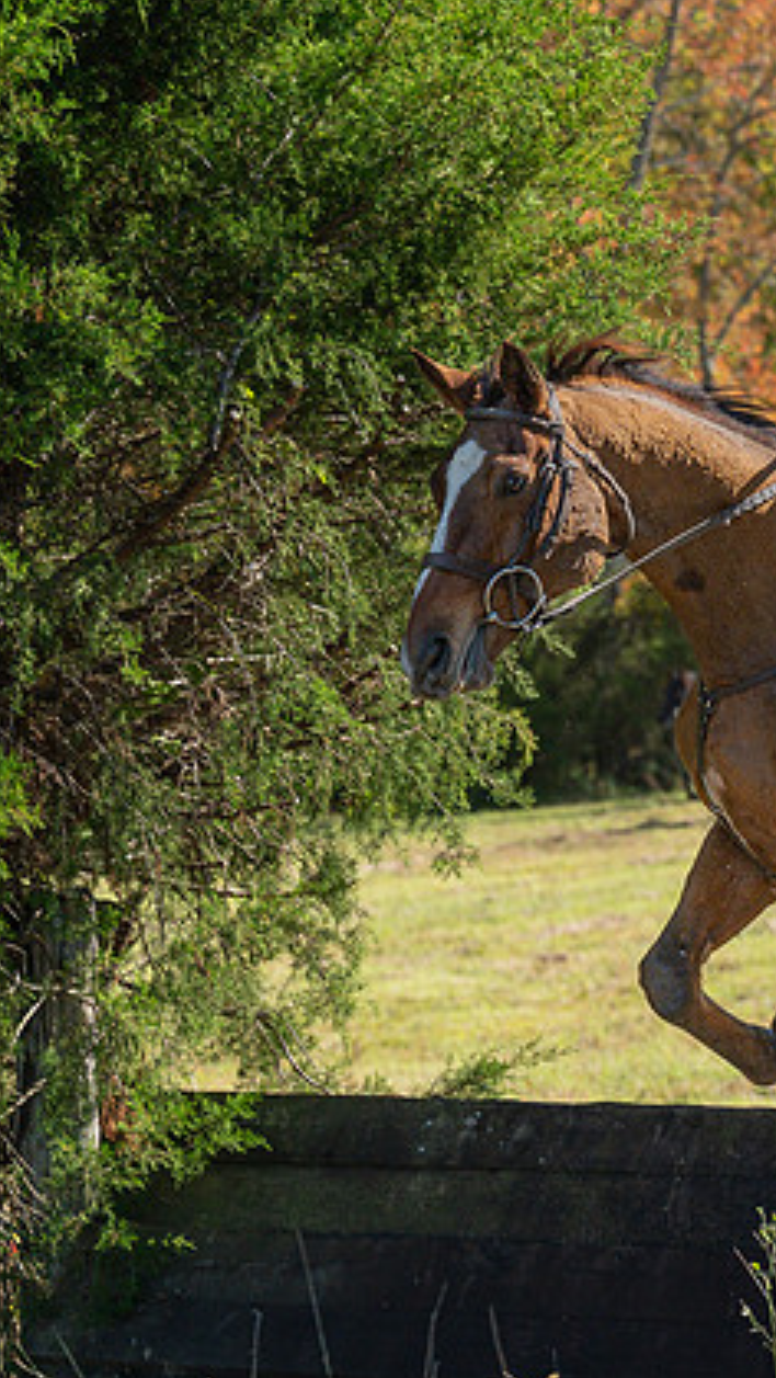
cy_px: 628
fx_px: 4970
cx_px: 699
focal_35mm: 136
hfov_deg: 8.9
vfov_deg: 15.8
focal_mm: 70
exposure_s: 1/1000
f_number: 4
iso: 320
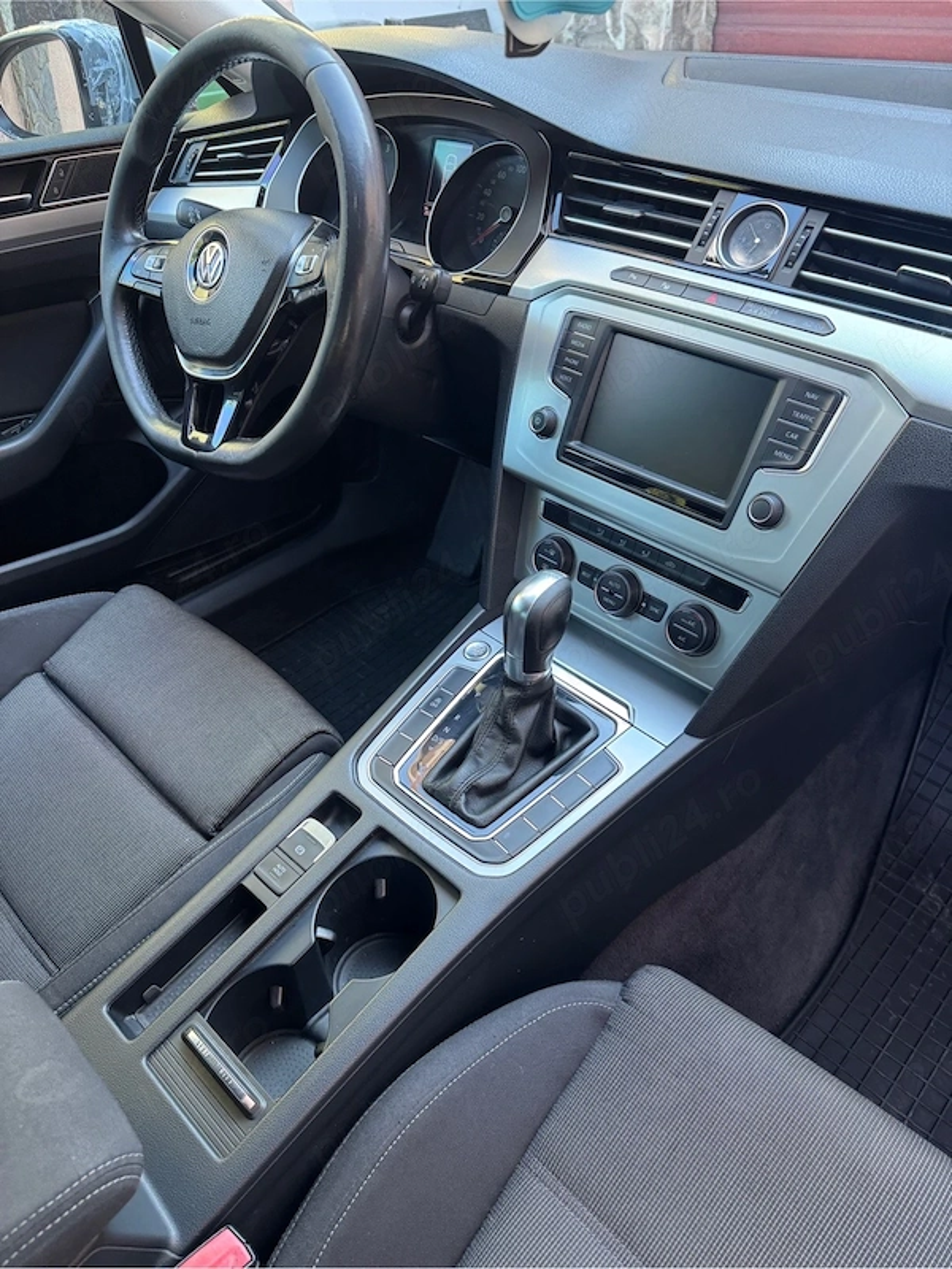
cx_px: 476
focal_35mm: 24
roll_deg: +1.2
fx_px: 880
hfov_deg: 56.8
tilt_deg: -37.6
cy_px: 634
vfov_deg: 71.6
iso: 320
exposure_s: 1/60
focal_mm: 6.76
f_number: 1.78
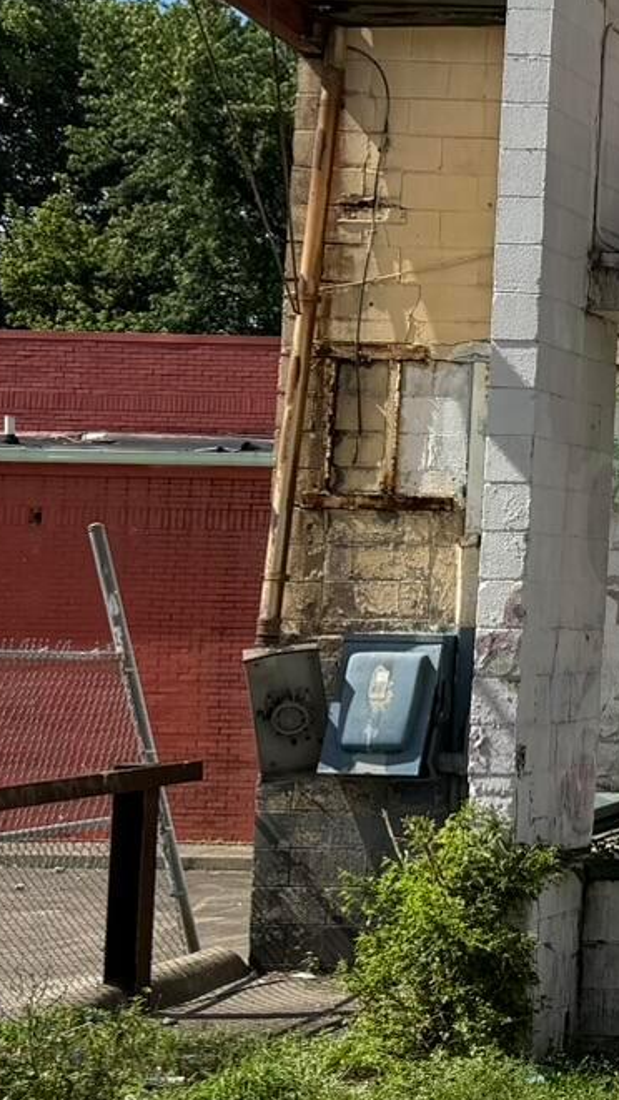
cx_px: 1493
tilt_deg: +4.3
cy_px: 418
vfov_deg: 26.1
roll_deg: -0.6
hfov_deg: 12.0
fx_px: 2363
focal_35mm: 81
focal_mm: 6.76
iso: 80
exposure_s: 1/4975
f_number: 1.78
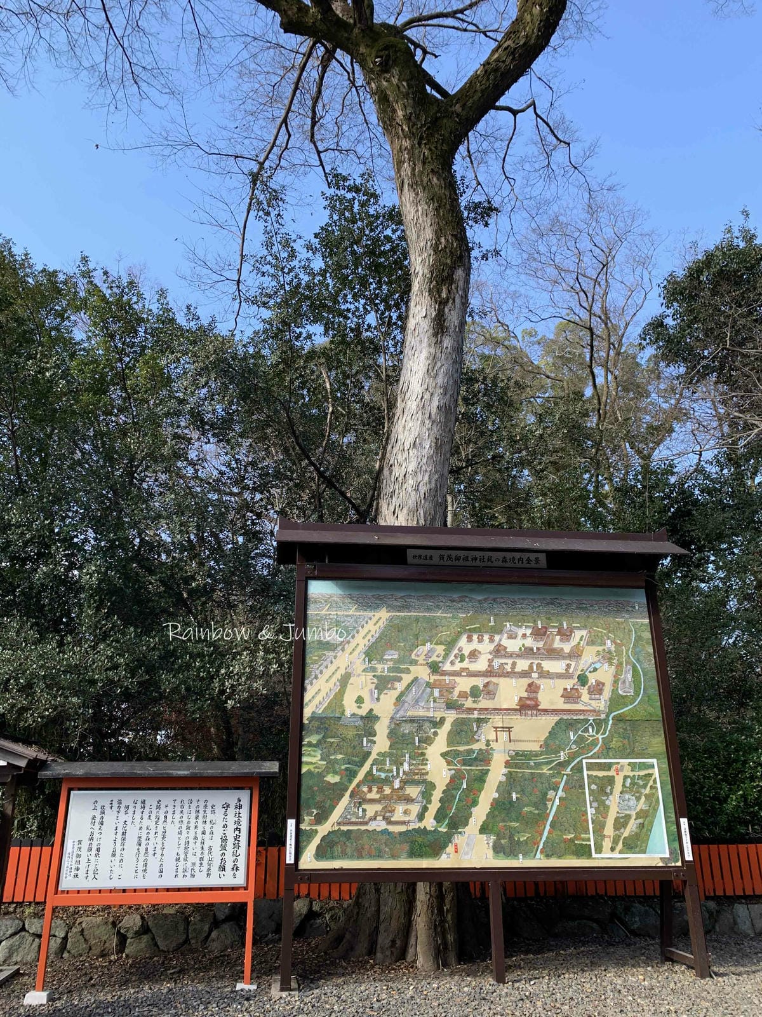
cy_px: 508
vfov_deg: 67.3
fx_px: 763
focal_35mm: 26
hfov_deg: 53.1
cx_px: 381
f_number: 1.8
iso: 25
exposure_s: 1/467
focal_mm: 4.25
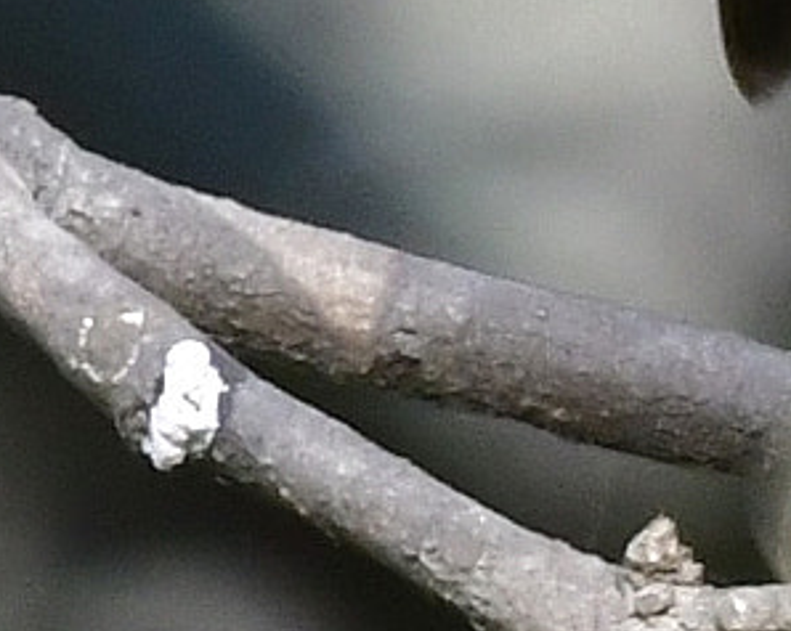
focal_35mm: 5045
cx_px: 1768
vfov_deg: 0.3
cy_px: -347
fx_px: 118029
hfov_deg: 0.4
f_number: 16
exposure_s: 1/30
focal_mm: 500
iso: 1000
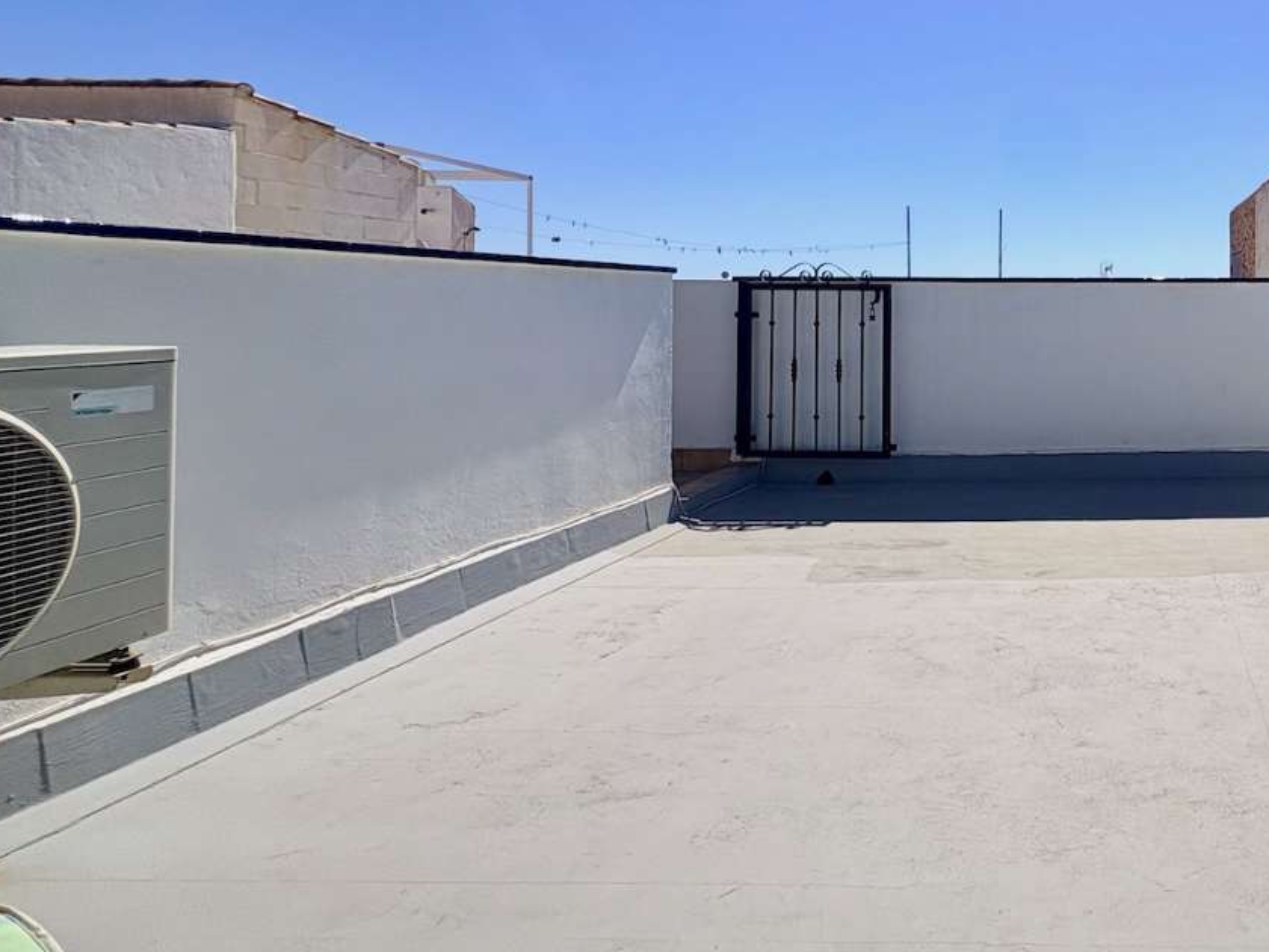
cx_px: 1116
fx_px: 916
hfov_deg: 60.1
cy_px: 291
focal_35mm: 25
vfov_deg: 53.4
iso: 50
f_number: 2.2
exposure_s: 1/4367
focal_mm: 2.22
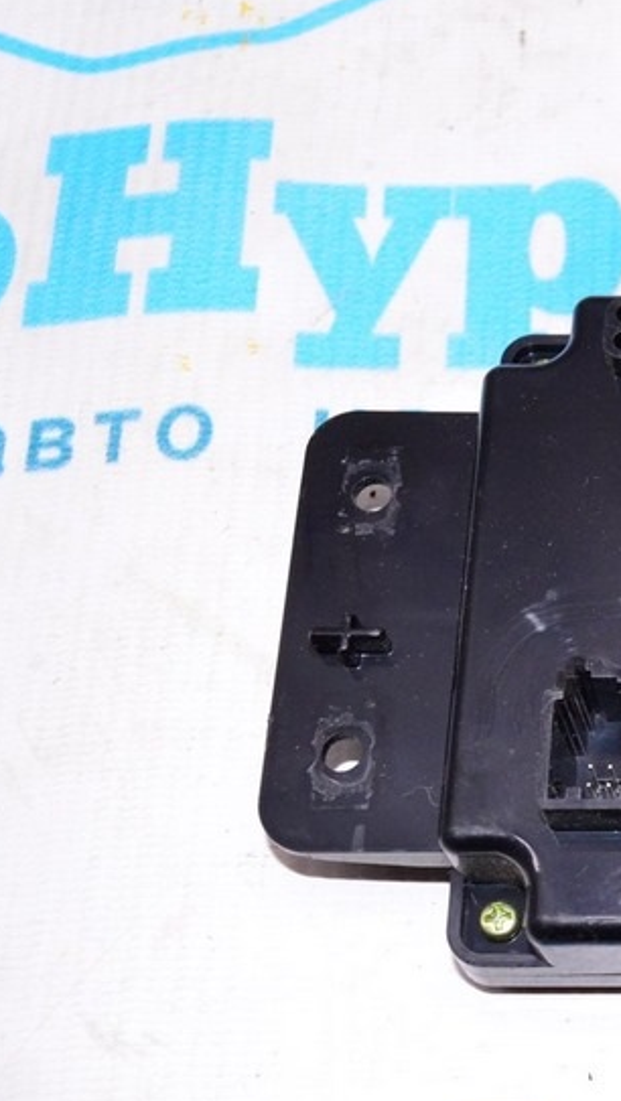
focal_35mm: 71
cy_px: 650
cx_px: 962
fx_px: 2076
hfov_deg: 15.5
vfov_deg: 29.7
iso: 1600
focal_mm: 24
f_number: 8
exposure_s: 1/160
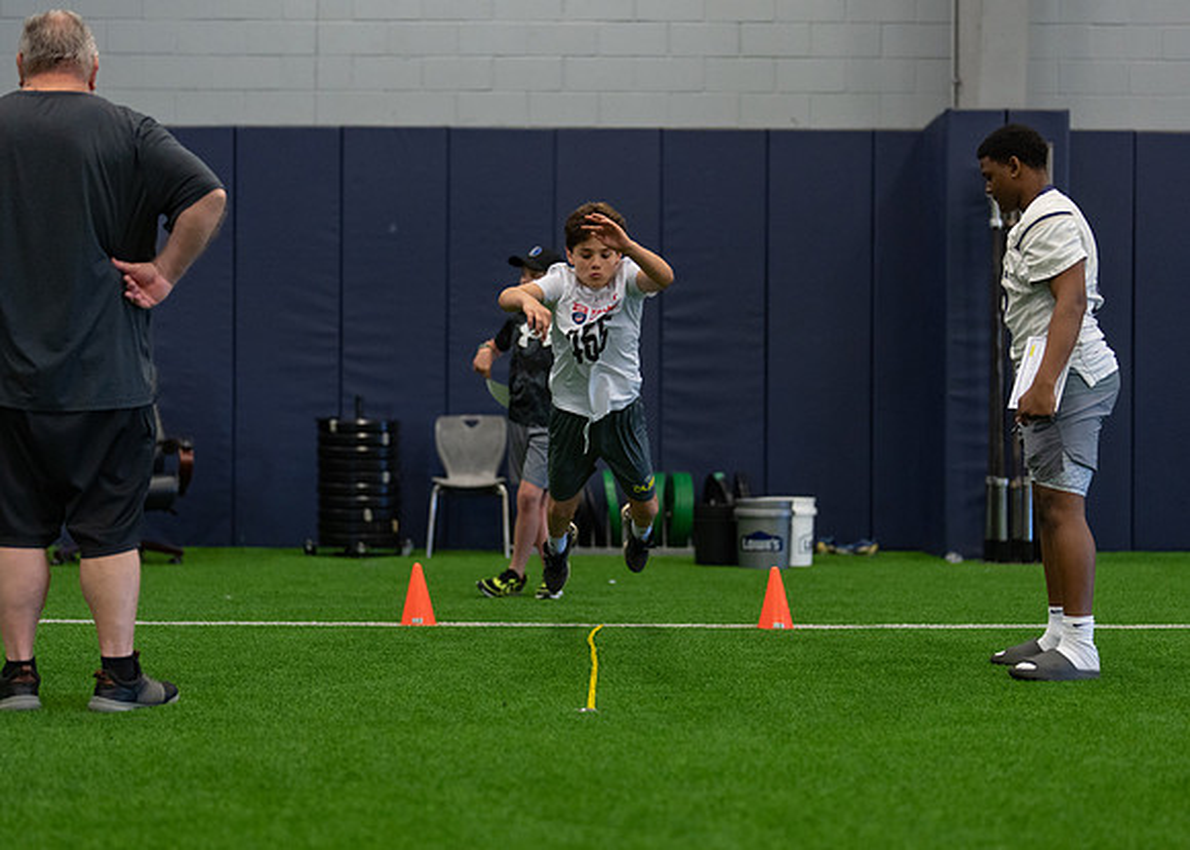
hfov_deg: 29.7
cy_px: 425
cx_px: 601
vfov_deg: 21.5
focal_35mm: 66
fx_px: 2240
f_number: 1.2
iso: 1250
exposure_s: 1/1000
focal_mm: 50
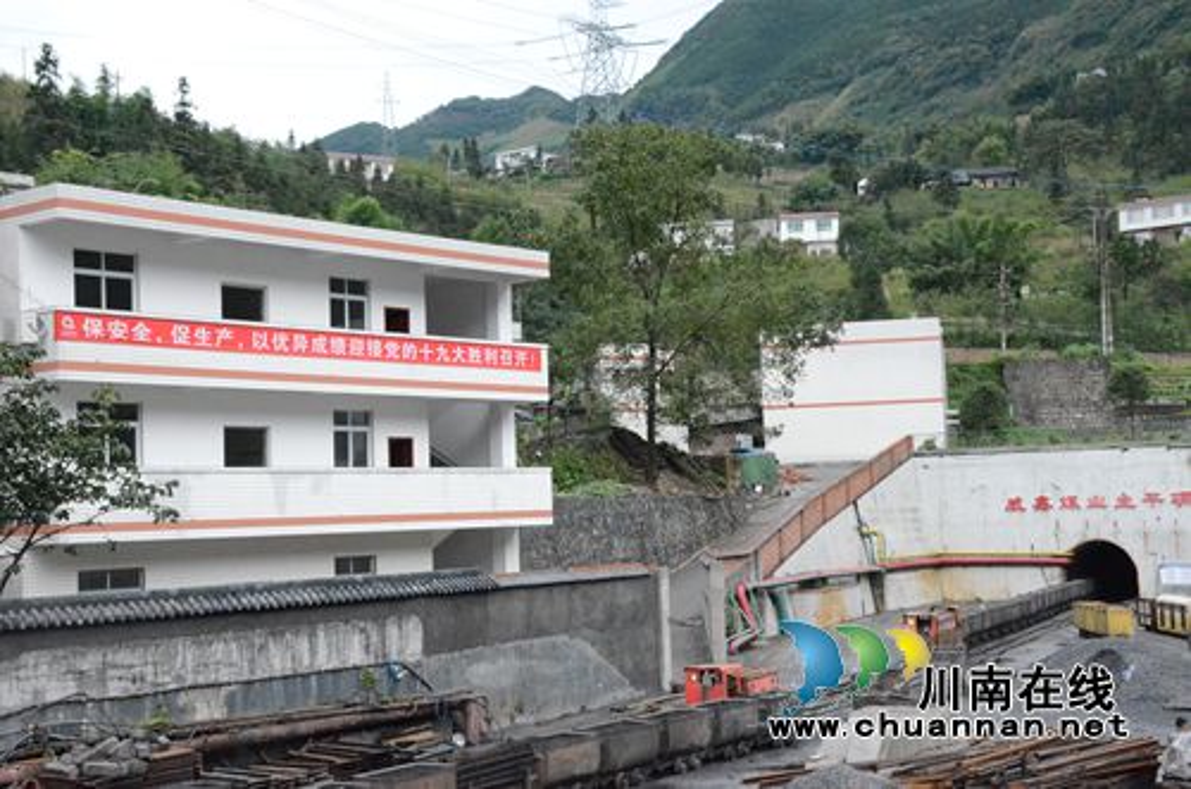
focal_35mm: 52
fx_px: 1733
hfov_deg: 37.9
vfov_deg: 25.6
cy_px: 394
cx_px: 596
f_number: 18
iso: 6400
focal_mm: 35
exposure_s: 1/2000
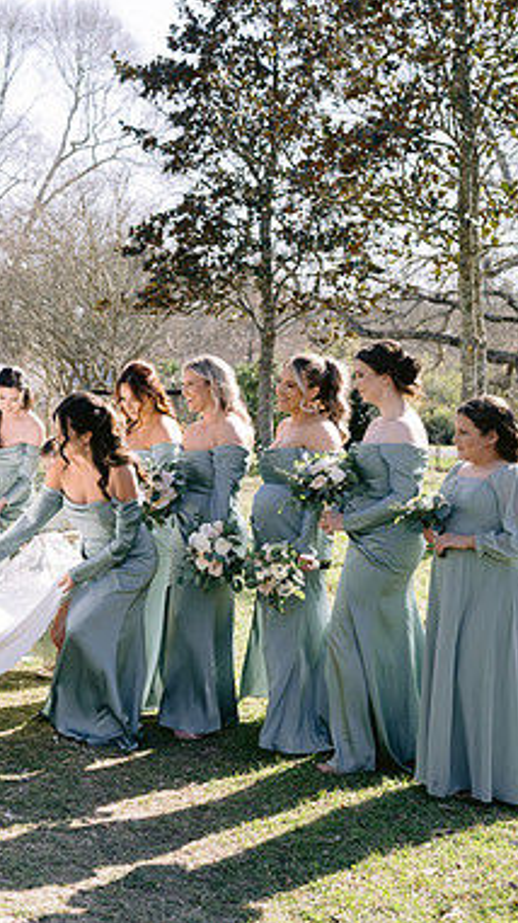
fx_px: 1565
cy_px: 428
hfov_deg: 18.1
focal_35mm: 64
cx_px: -61
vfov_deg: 32.8
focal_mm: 35
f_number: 4
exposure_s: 1/250
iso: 100
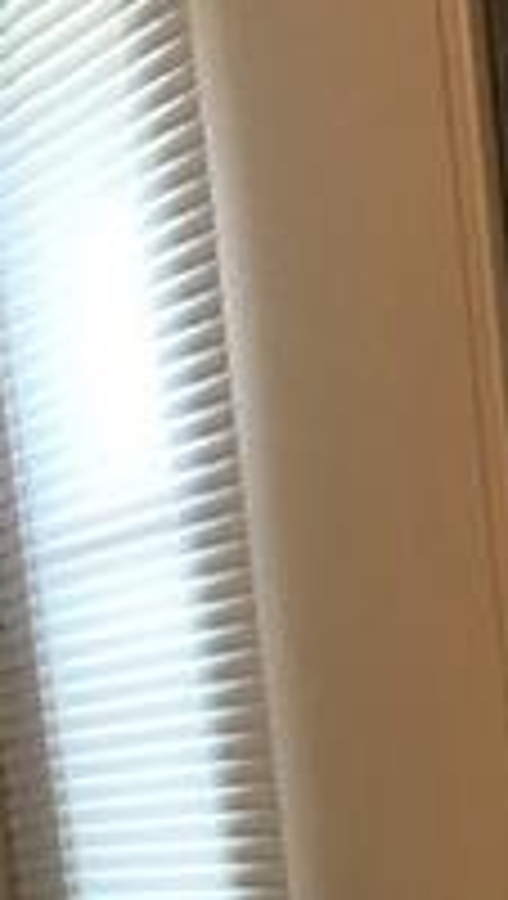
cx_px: 324
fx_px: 2792
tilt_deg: -12.3
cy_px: 1314
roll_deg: +6.6
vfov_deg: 16.8
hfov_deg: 10.4
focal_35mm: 117
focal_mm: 3.99
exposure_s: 1/24
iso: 40
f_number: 1.8
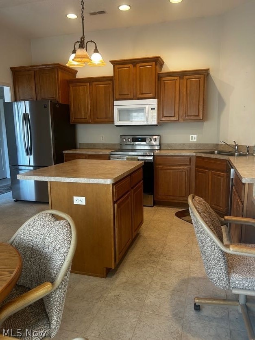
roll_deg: +0.4
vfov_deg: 67.3
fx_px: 255
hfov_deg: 53.1
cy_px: 170
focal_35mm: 26
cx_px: 128
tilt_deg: -9.2
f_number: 1.5
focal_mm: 5.7
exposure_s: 1/60
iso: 100
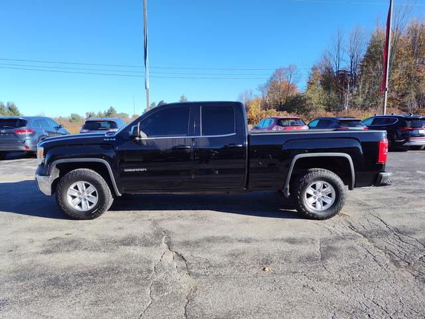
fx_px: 282
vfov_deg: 58.9
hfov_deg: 73.9
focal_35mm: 23
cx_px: 212
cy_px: 160
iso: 100
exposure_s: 1/1672
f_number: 1.88
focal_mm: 5.56
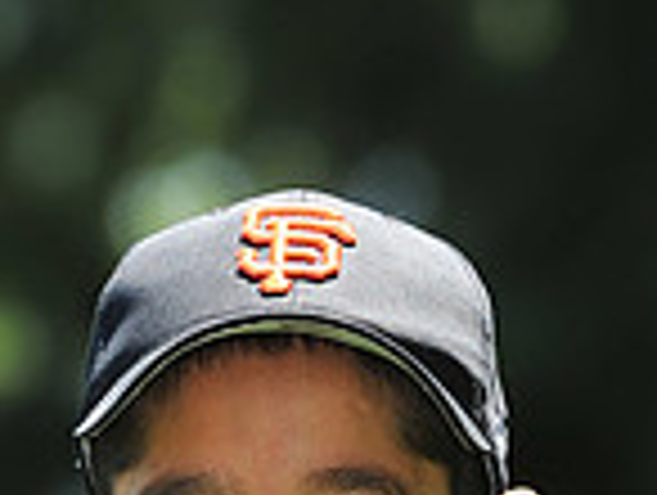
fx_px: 14467
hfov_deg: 2.6
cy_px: 788
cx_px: 333
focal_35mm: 761
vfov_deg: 2.0
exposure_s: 1/500
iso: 200
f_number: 5.6
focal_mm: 200
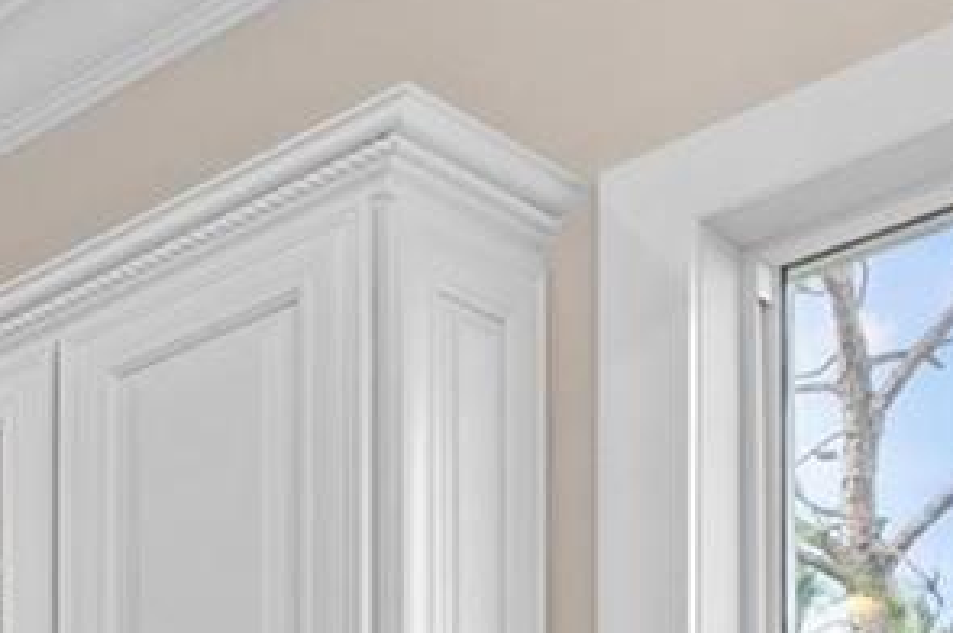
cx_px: -756
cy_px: 1230
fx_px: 2010
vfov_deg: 14.9
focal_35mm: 76
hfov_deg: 19.8
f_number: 8
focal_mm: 14
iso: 400
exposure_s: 1/20
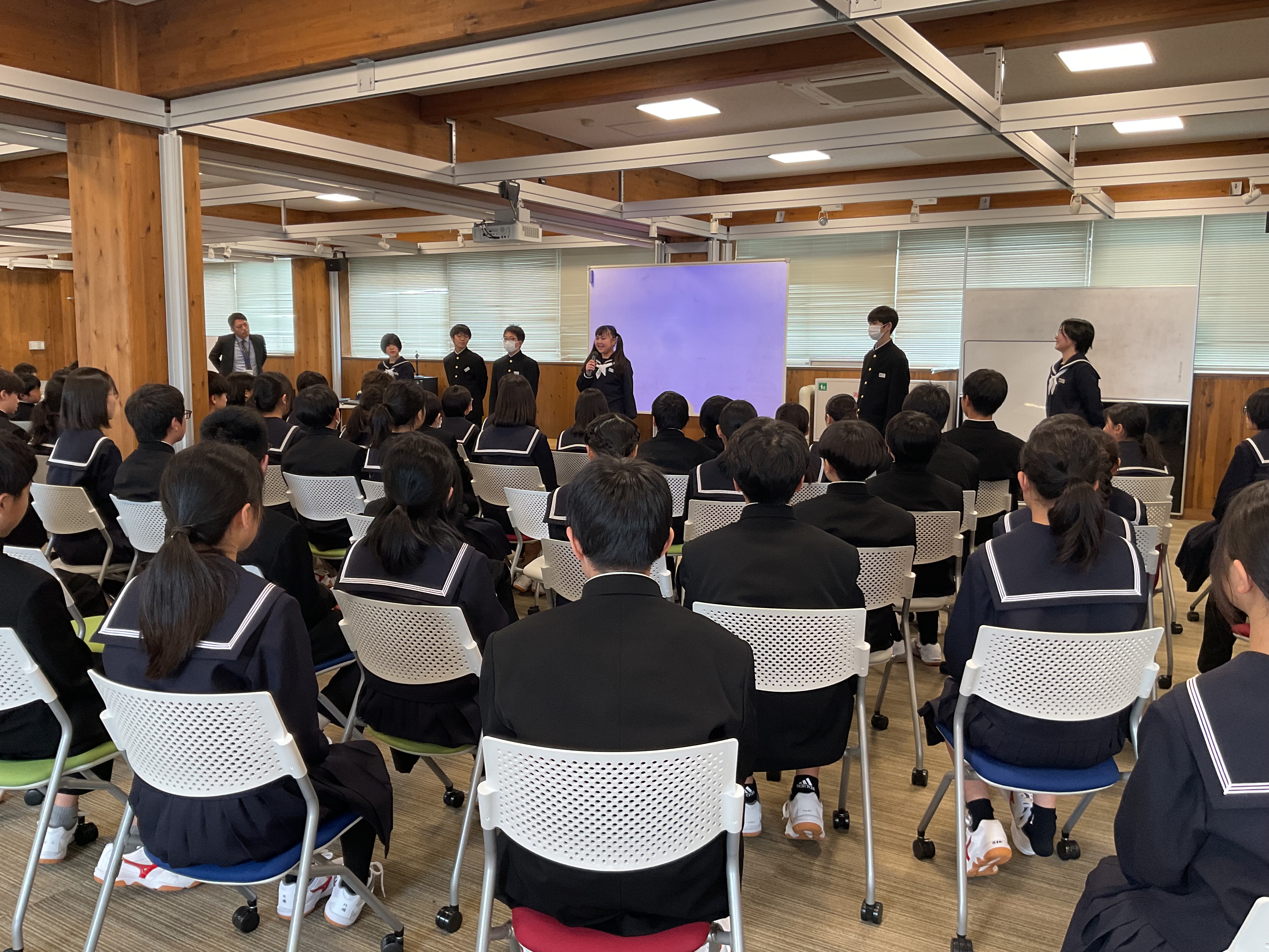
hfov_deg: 61.7
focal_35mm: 29
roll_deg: +0.6
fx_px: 1063
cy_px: 476
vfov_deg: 48.2
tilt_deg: -7.8
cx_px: 634
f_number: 1.8
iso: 64
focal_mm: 3
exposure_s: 1/60
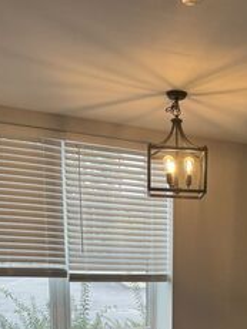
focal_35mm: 52
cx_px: 191
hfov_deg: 27.6
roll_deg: -1.2
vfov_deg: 32.8
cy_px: 353
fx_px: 495
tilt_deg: -11.4
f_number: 1.78
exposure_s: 1/120
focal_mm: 6.76
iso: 64
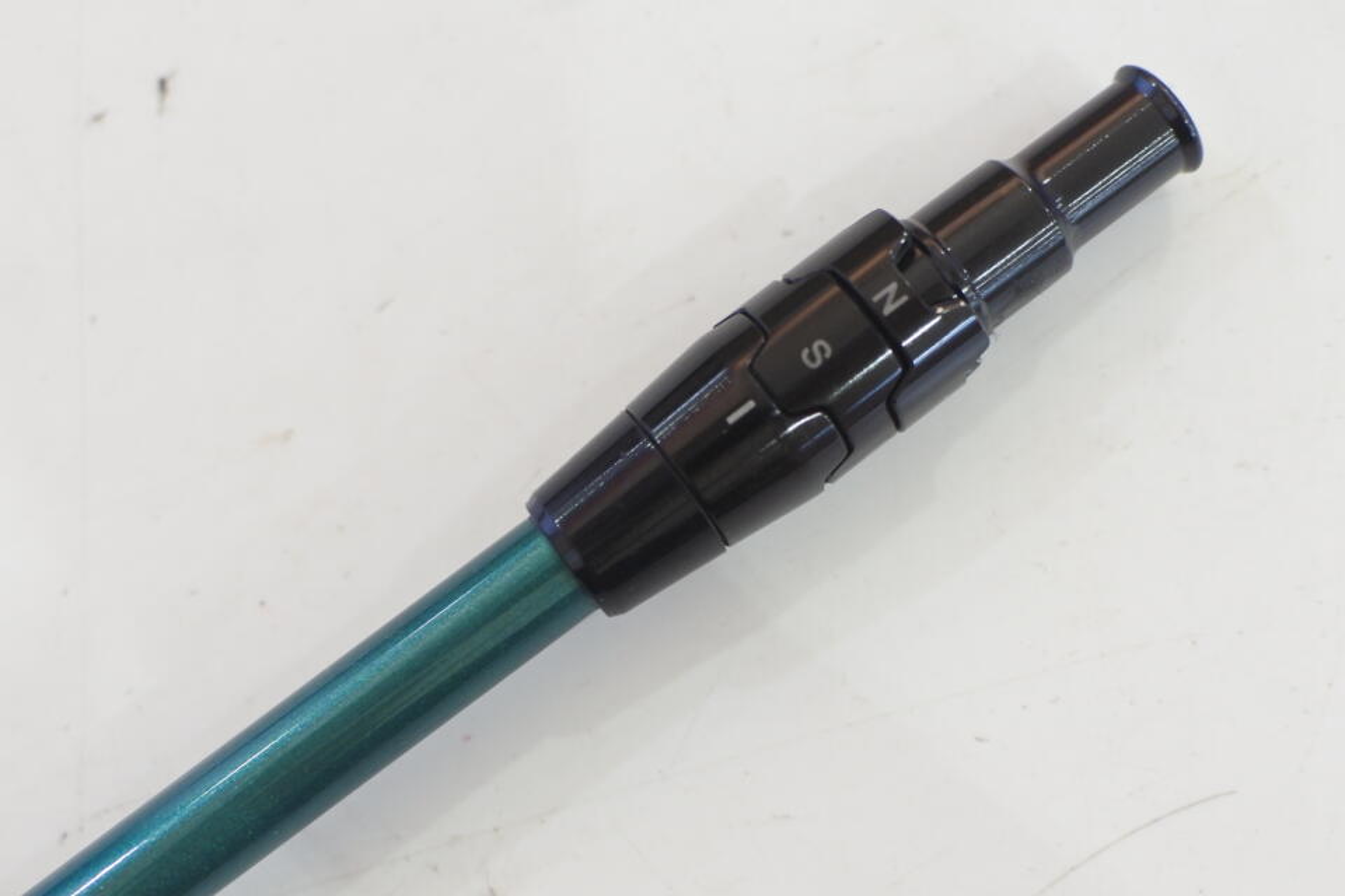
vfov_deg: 27.5
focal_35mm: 49
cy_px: 448
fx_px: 1831
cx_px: 672
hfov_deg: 40.3
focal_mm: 18.5
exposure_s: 1/125
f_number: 2.5
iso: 800
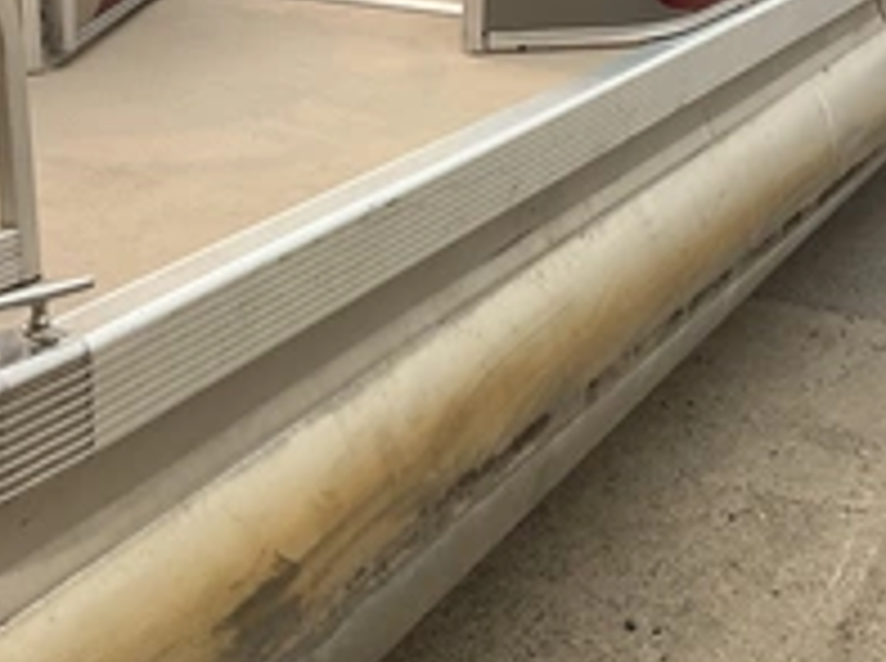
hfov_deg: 32.8
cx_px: 423
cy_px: 99
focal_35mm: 59
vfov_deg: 24.2
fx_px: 1507
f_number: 1.8
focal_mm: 3
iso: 25
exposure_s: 1/944
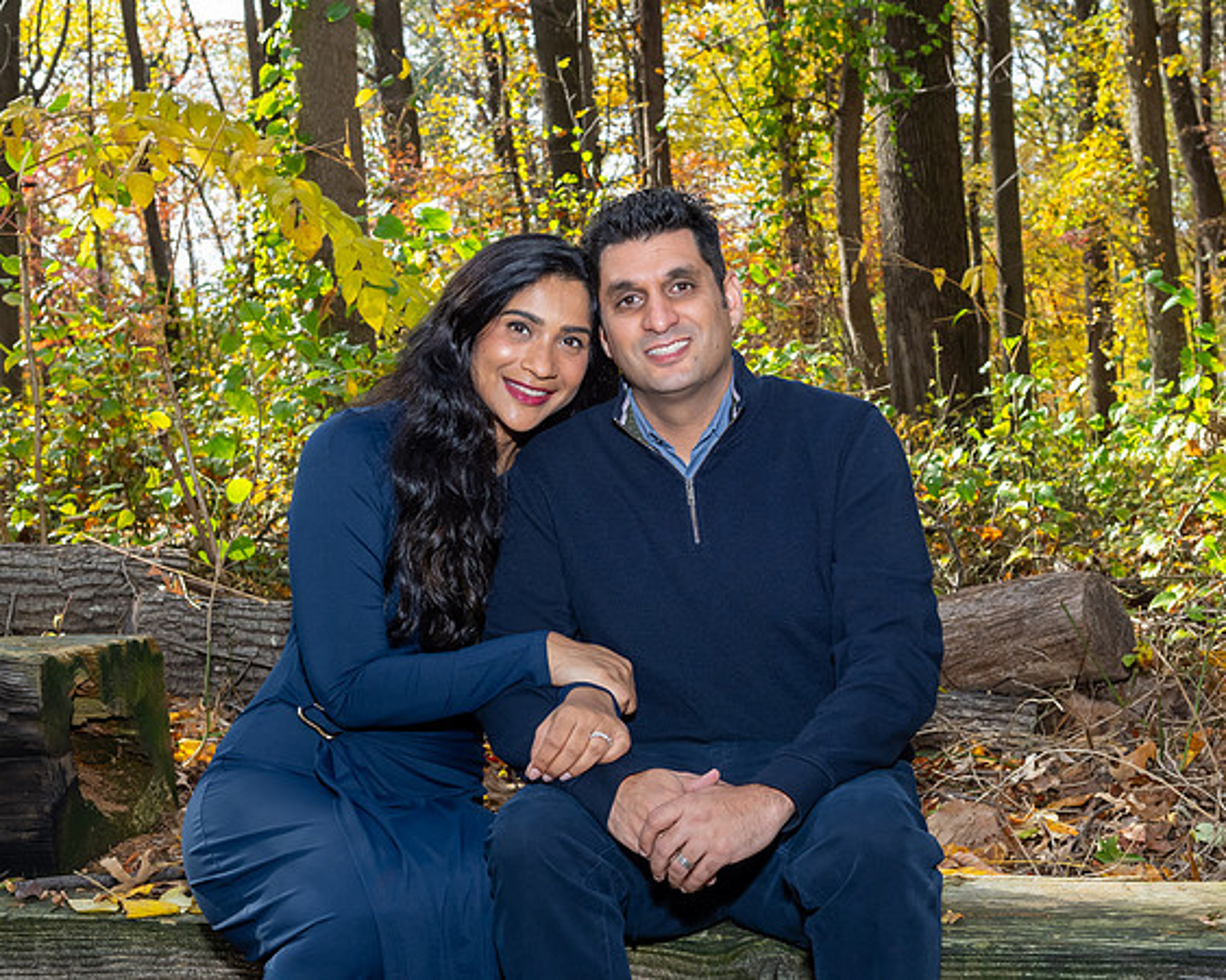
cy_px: 490
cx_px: 721
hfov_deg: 36.0
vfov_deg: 29.2
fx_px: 1880
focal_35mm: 52
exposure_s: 1/250
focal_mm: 31
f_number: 7.1
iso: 800
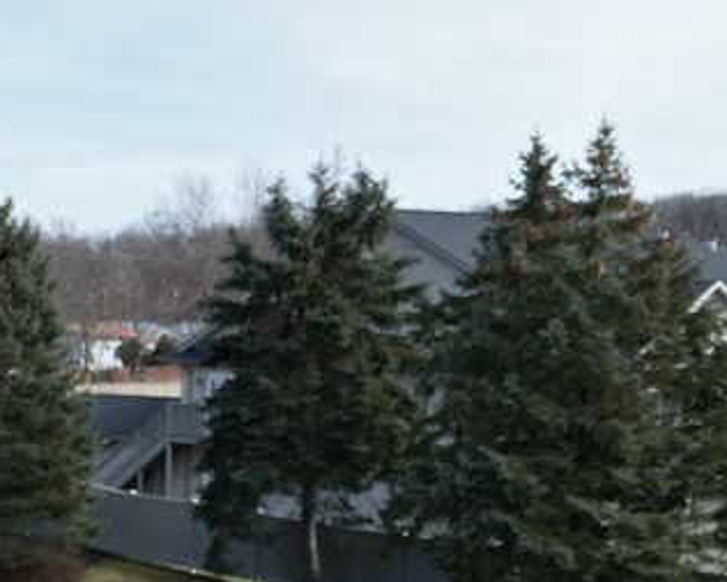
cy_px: 757
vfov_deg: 18.7
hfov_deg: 24.0
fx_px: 1636
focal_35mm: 76
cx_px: 12
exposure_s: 1/2000
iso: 200
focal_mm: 6.72
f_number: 1.7
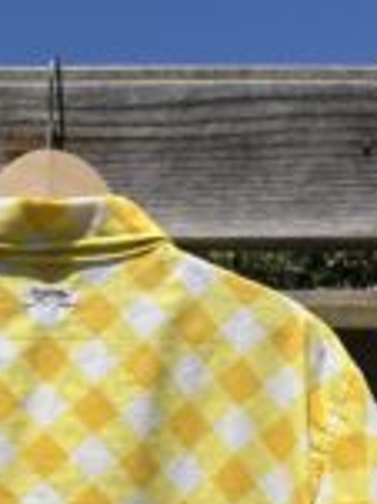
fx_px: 1003
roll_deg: -1.6
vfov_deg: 24.5
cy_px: 661
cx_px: 20
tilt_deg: -4.3
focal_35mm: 69
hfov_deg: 20.7
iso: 50
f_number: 1.6
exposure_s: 1/8403
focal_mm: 5.1
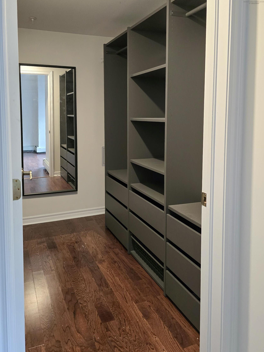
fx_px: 244
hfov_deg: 56.8
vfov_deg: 71.6
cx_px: 131
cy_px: 172
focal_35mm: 24
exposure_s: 1/120
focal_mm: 6.3
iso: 800
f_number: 1.7
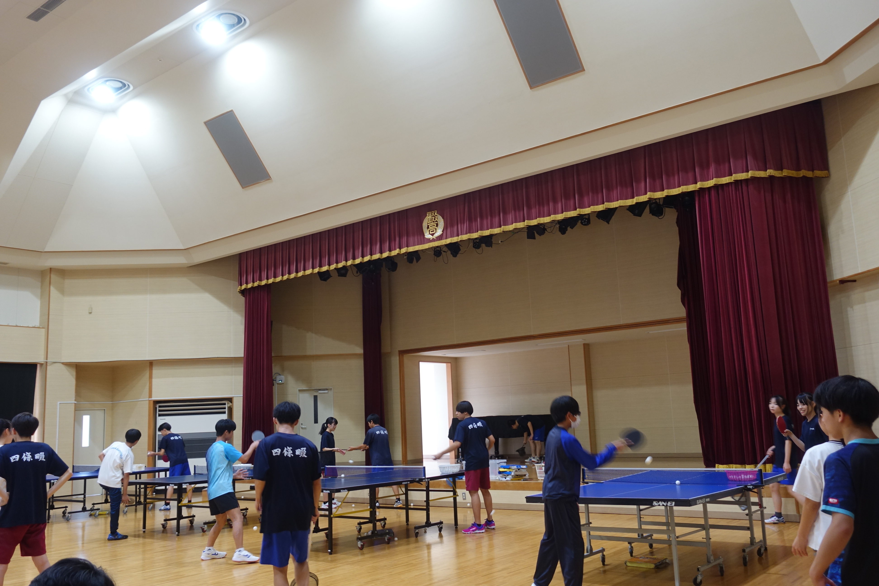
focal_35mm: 31
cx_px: 440
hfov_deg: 60.3
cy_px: 293
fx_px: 757
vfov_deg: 42.3
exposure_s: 1/40
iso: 320
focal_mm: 11.33
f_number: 2.5
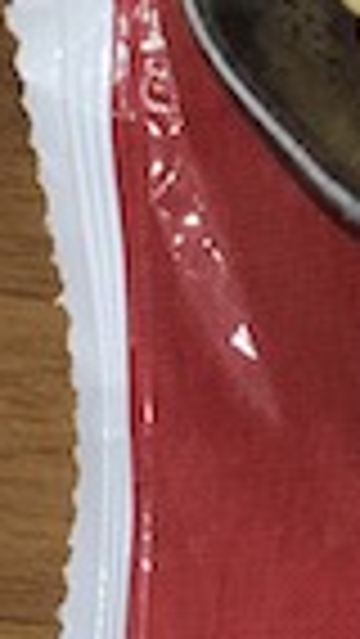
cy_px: 513
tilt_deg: -86.6
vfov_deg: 6.8
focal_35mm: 319
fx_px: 5407
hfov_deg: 3.6
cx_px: 1472
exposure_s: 1/40
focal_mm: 6
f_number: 2.4
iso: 80
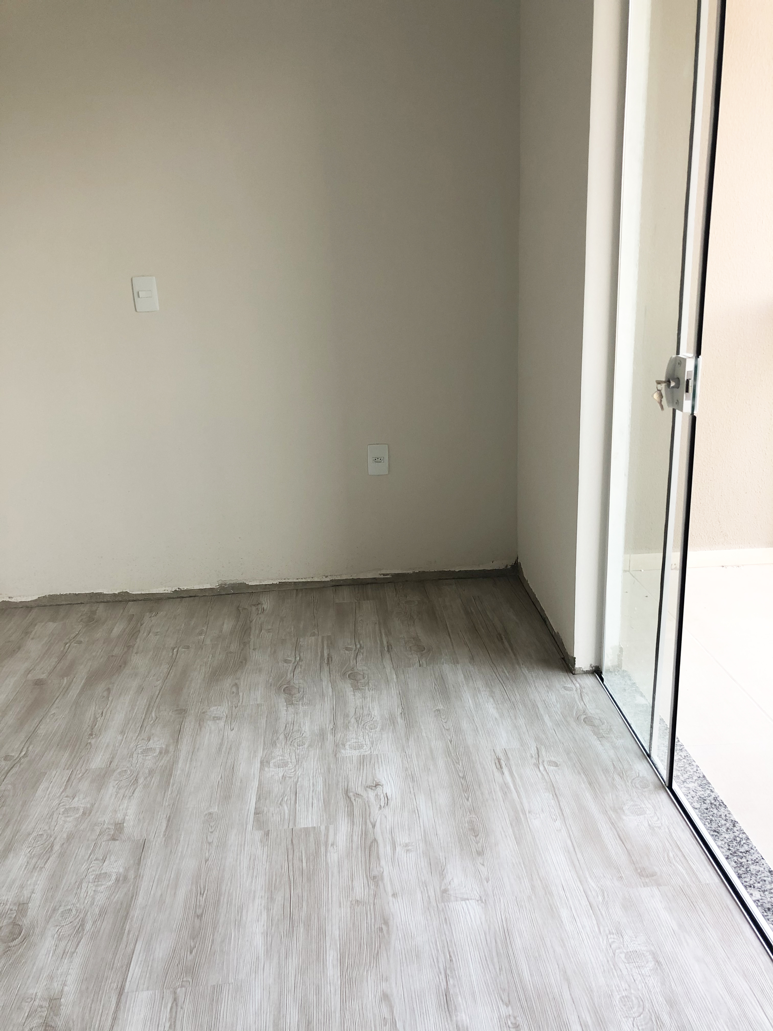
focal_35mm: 28
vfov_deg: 63.4
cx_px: 386
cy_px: 516
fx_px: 834
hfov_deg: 49.7
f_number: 1.8
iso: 25
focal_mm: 4
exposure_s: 1/30
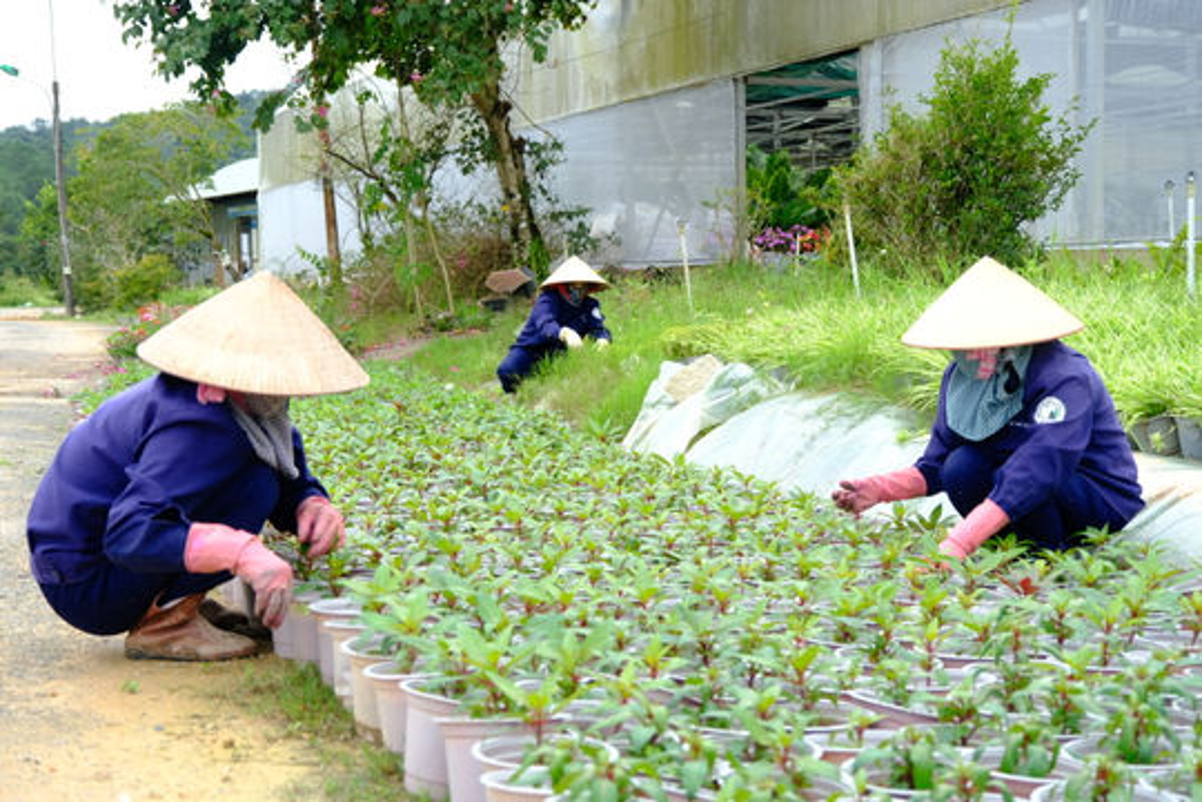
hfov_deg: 38.9
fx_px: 1703
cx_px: 601
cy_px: 401
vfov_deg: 26.5
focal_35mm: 51
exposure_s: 1/800
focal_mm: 34.2
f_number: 4
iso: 640
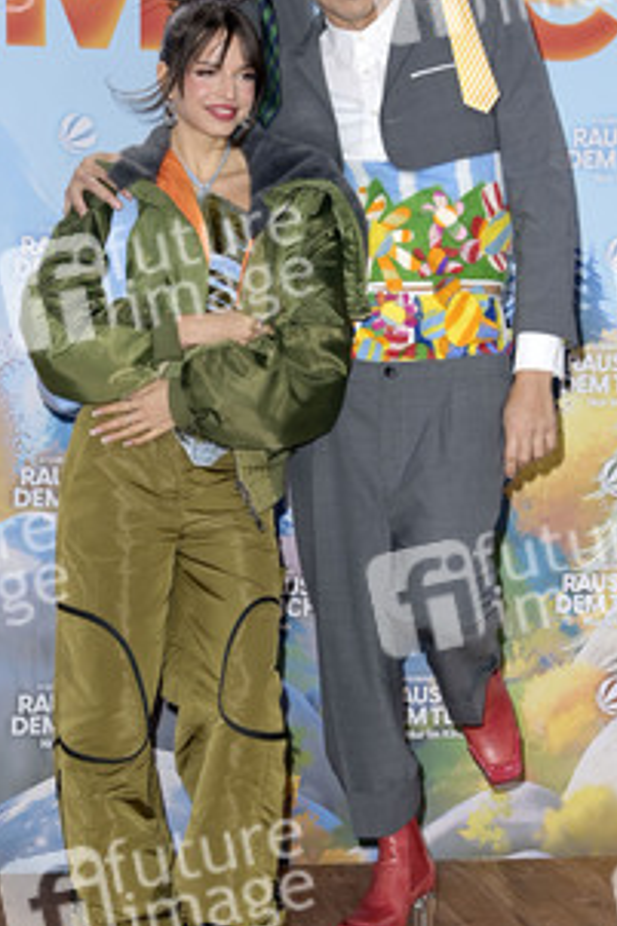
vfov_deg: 23.7
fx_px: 2213
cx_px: 246
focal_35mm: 86
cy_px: 432
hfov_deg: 15.9
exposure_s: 1/250
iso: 640
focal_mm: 65
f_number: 5.6
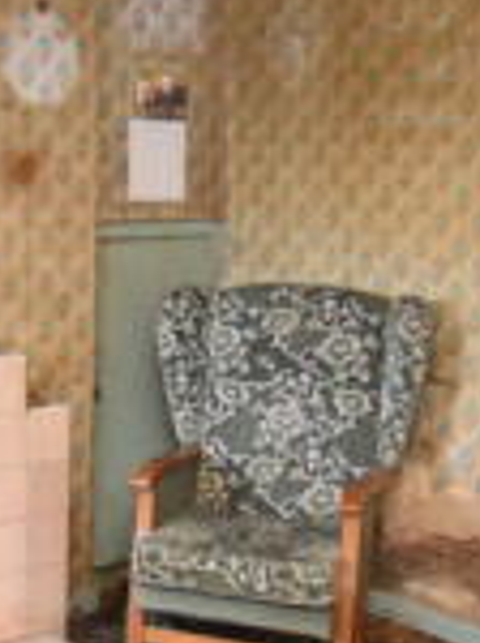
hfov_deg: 22.7
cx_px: 58
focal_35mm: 63
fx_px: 1168
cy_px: 367
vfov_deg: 30.7
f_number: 4
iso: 1100
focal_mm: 10
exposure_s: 1/125
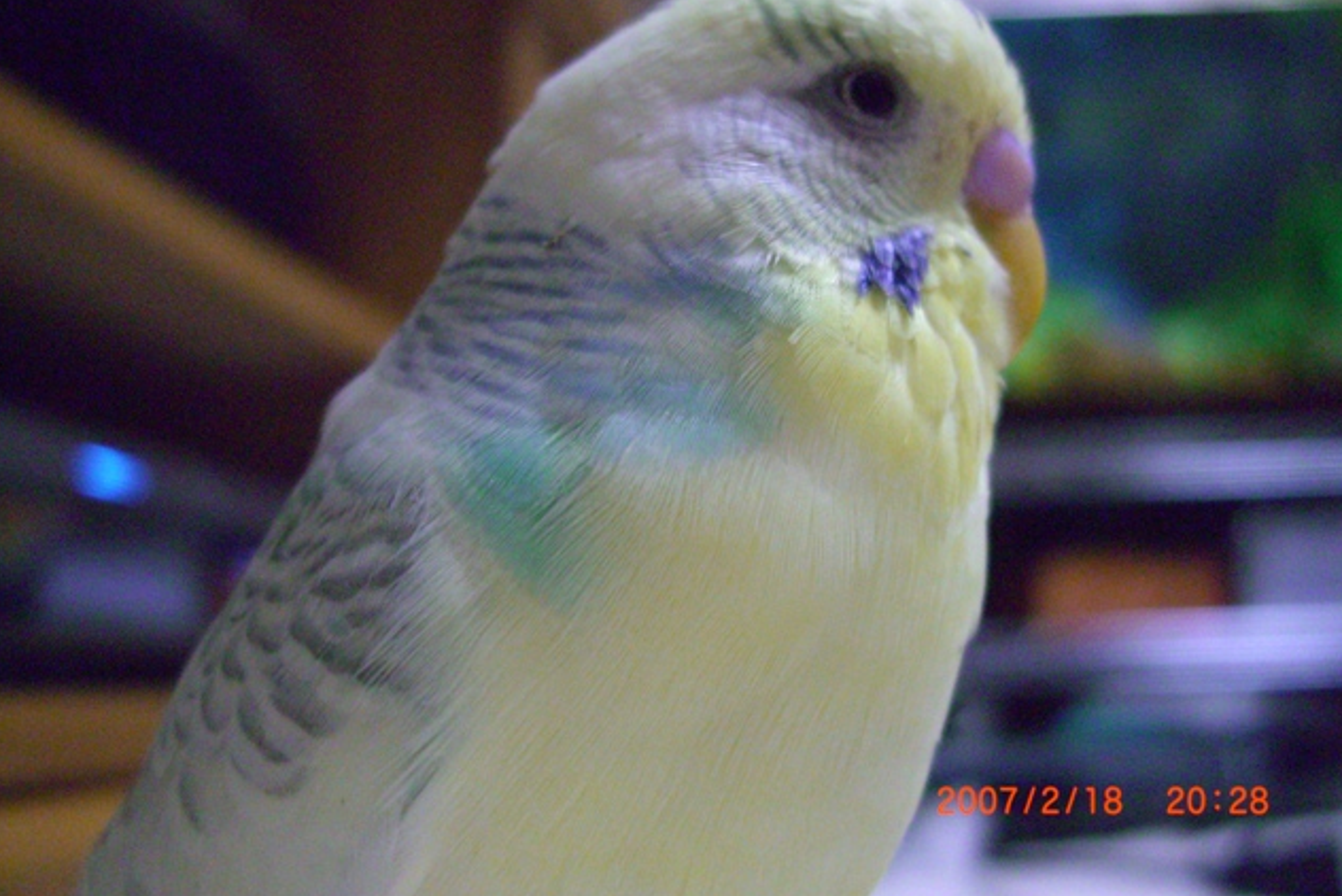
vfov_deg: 33.4
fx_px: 1492
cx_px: 671
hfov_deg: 48.4
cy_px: 395
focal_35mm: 40
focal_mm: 7.9
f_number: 2.8
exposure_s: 1/50
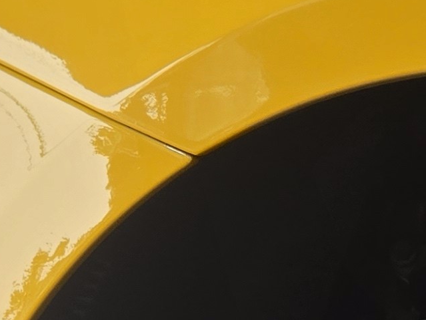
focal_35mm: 144
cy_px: 796
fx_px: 1772
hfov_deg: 13.3
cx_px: 524
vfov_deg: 9.1
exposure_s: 1/125
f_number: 1.8
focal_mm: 5.4
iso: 25
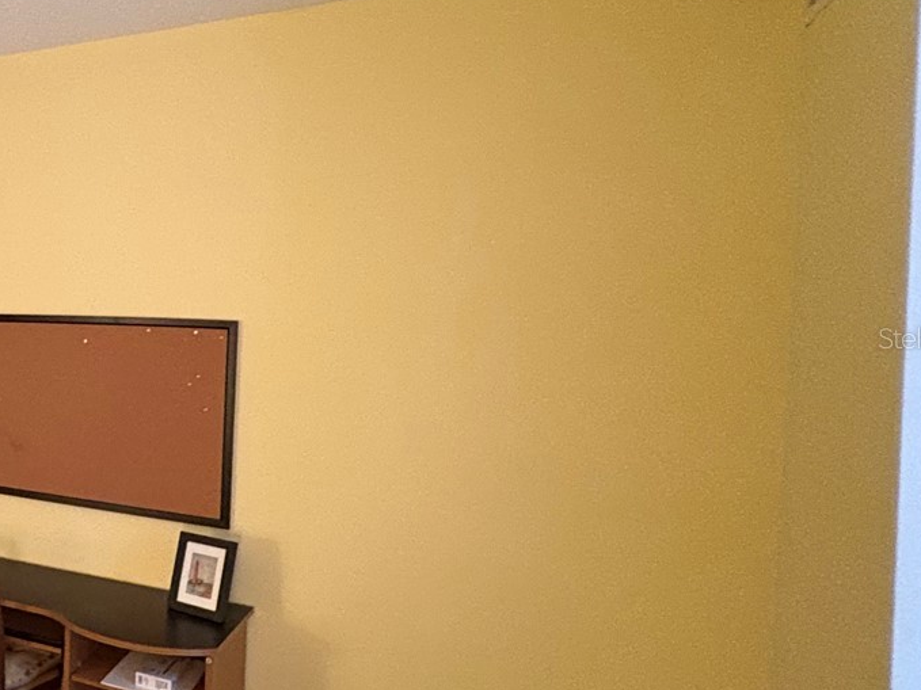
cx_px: -79
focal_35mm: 33
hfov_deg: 43.6
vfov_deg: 42.9
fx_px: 878
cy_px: 338
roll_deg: -1.8
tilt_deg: +0.3
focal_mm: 2.22
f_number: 2.2
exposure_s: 1/60
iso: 800
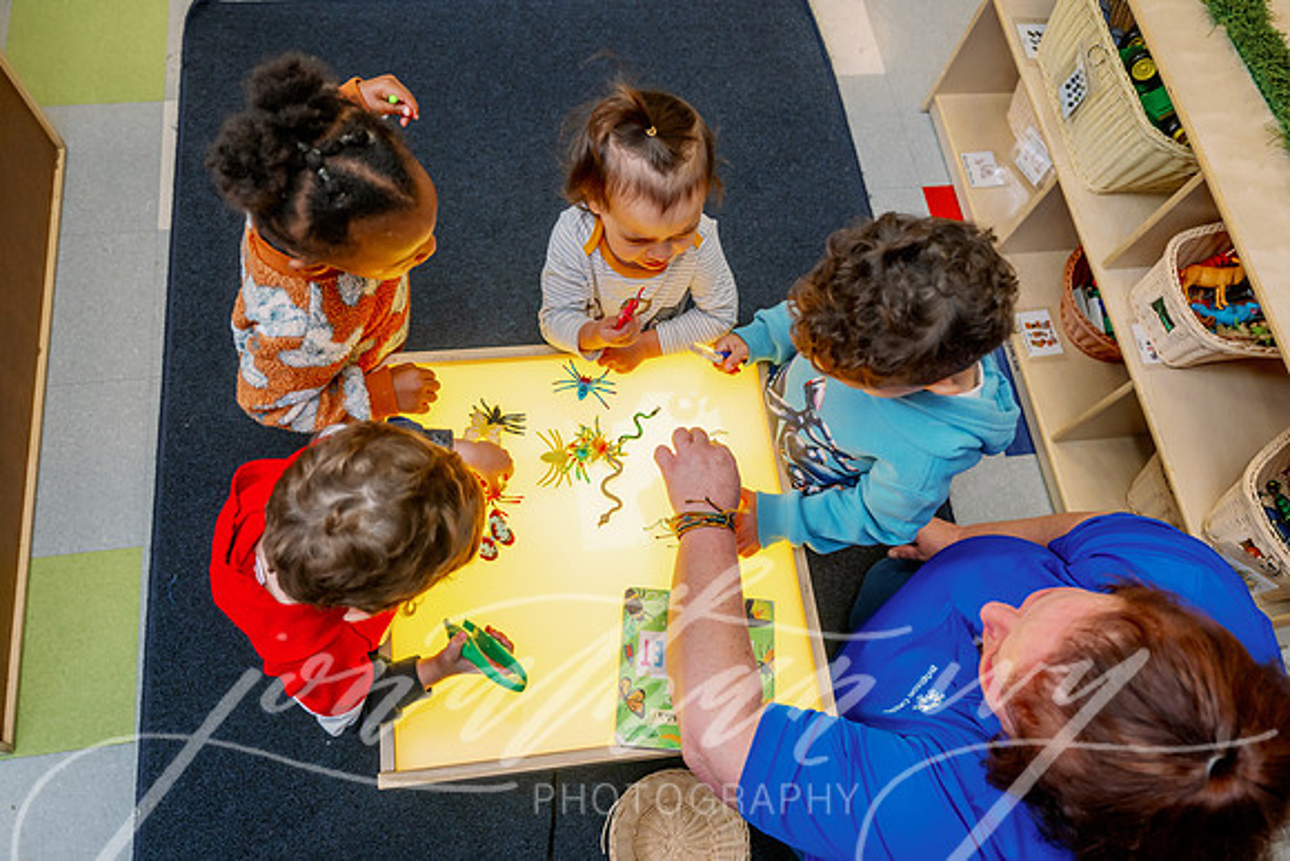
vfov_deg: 47.8
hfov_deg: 67.2
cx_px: 618
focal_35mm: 27
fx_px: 971
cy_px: 418
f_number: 3.5
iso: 800
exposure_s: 1/200
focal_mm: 26
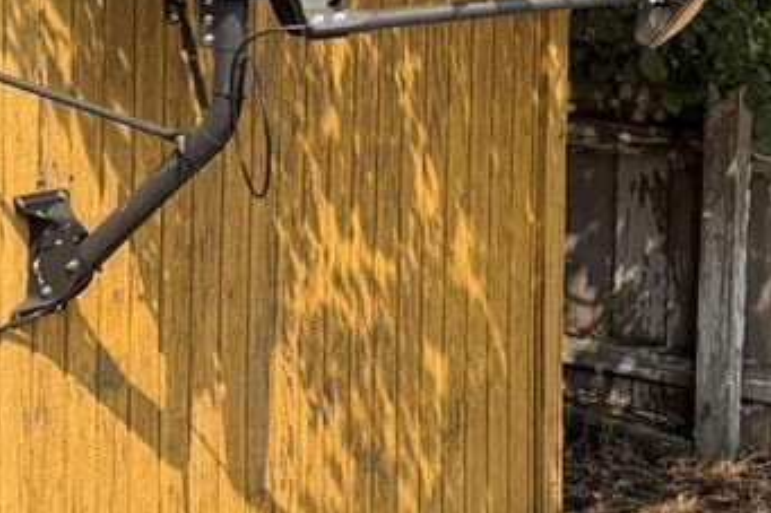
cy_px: -10
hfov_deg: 16.4
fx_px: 2504
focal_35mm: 117
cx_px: -275
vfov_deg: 11.6
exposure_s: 1/3759
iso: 80
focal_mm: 6.76
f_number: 1.78
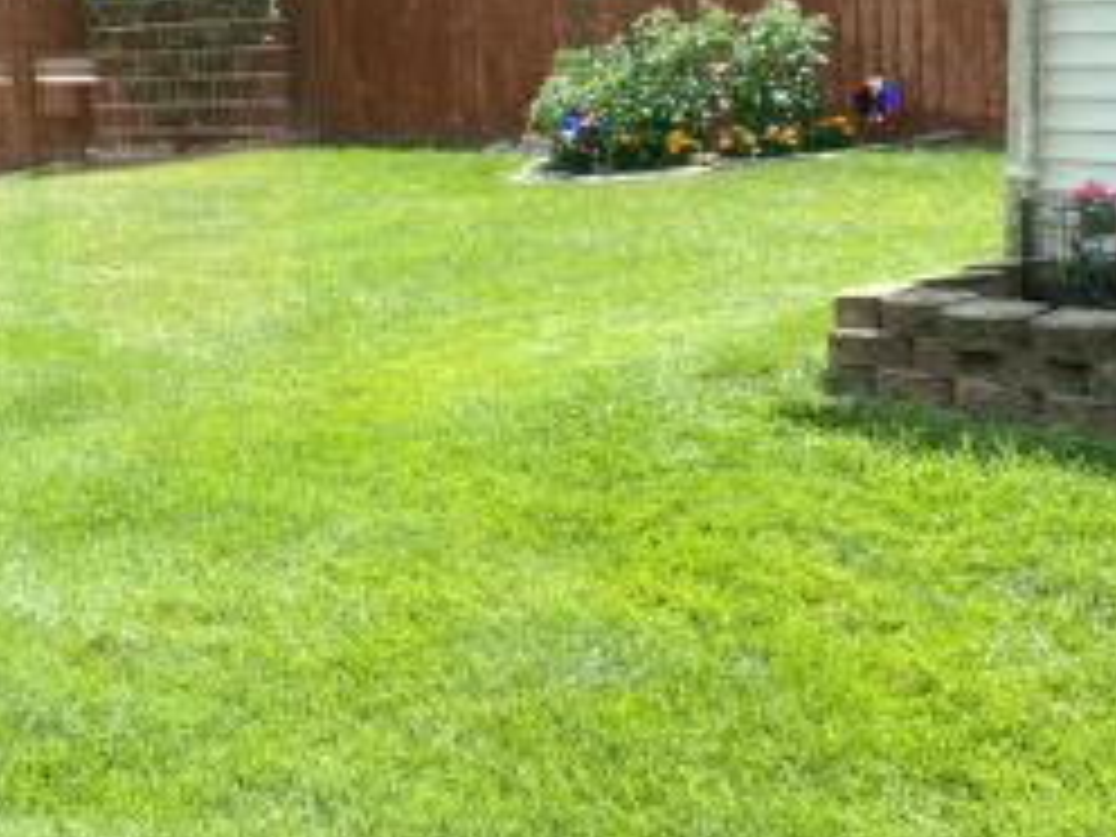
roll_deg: +3.2
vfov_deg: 21.0
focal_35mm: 70
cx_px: 38
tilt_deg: -7.1
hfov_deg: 26.5
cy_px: 342
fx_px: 2257
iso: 32
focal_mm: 4.25
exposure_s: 1/658
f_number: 1.8
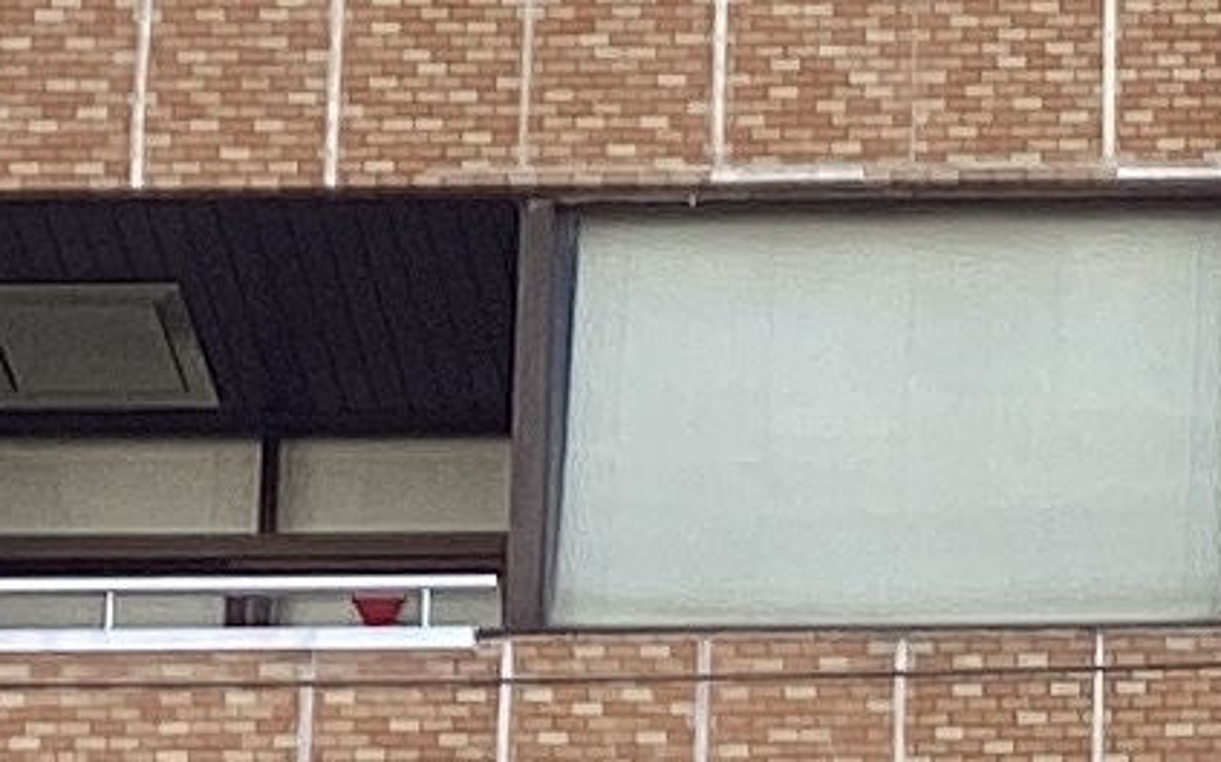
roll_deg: -0.5
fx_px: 5621
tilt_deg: +16.6
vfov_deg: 7.7
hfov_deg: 12.1
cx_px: 1559
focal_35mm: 169
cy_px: 901
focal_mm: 3.3
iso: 25
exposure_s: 1/255
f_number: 2.4
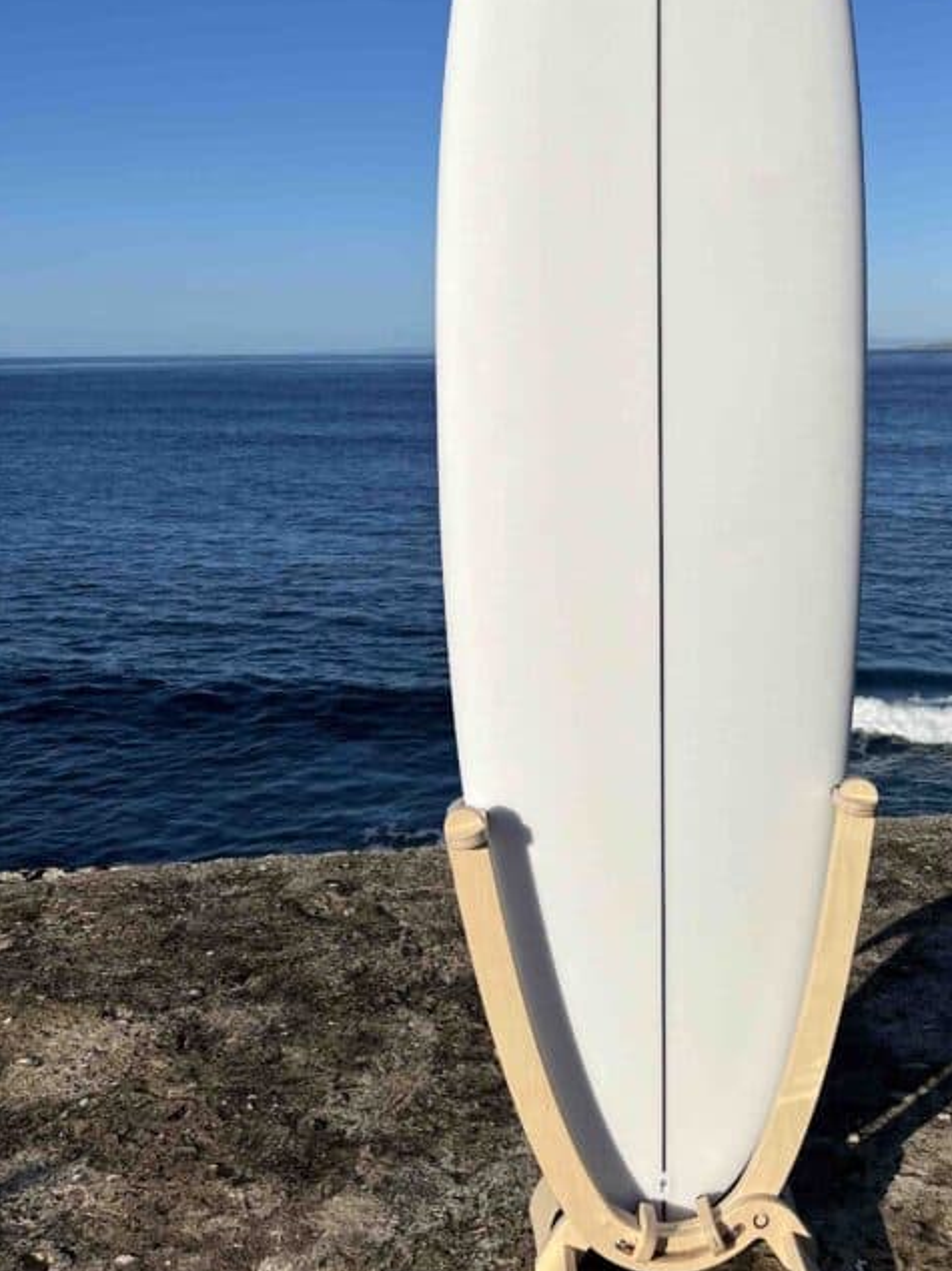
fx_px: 1541
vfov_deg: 44.5
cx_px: 667
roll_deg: -1.6
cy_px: 487
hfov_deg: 33.9
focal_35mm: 42
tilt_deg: -4.5
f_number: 1.5
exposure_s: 1/10309
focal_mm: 5.7
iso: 50
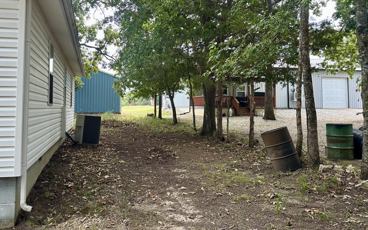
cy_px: 93
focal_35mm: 31
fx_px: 311
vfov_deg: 40.4
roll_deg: -1.0
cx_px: 161
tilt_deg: +4.0
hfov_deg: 61.0
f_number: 1.78
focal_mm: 6.86
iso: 80
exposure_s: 1/421
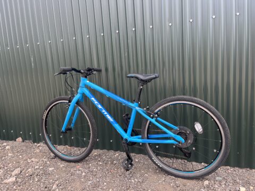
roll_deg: +2.0
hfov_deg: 67.3
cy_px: 96
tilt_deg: -7.3
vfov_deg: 53.1
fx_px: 192
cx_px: 128
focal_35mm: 26
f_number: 1.6
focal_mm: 5.1
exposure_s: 1/508
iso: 50
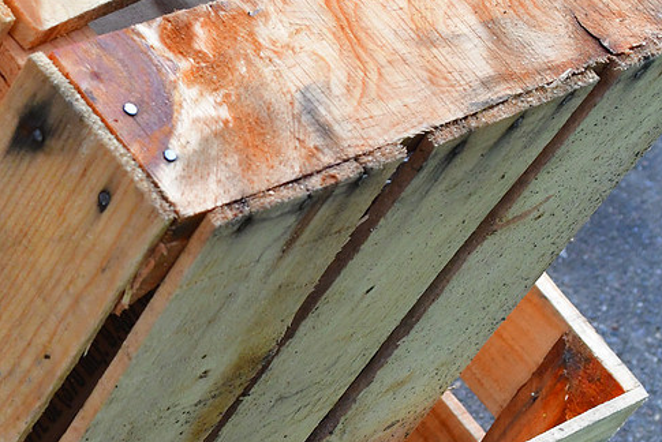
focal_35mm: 186
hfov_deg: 10.9
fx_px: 3422
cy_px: 398
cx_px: -37
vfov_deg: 7.4
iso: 1600
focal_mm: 55
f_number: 10
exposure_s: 1/100
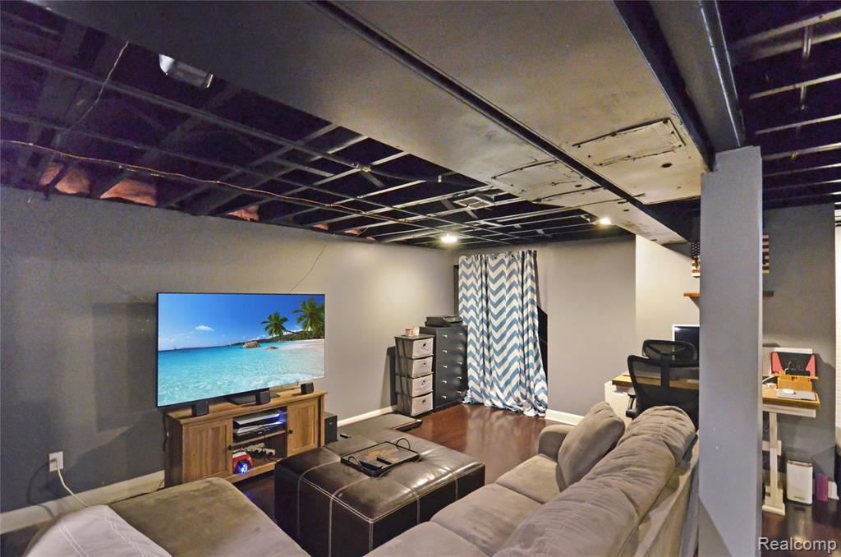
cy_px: 278
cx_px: 420
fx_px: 385
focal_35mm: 16
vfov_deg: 71.8
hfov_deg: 95.1
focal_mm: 11
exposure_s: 1/15
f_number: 4.2
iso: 3200
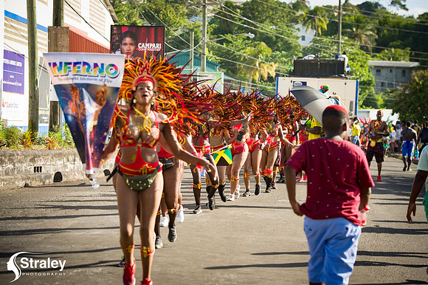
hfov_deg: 21.5
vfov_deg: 14.4
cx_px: 214
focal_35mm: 95
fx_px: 1129
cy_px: 142
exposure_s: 1/200
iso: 100
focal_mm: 95
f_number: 5.6
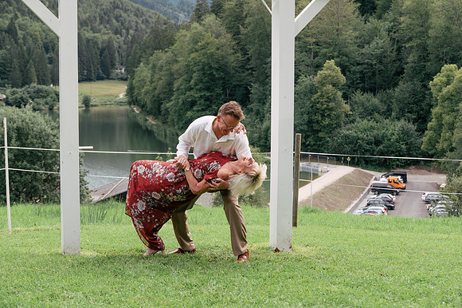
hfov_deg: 28.9
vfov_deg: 19.4
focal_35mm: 70
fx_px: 898
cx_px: 231
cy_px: 154
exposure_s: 1/250
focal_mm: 70
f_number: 6.3
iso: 500
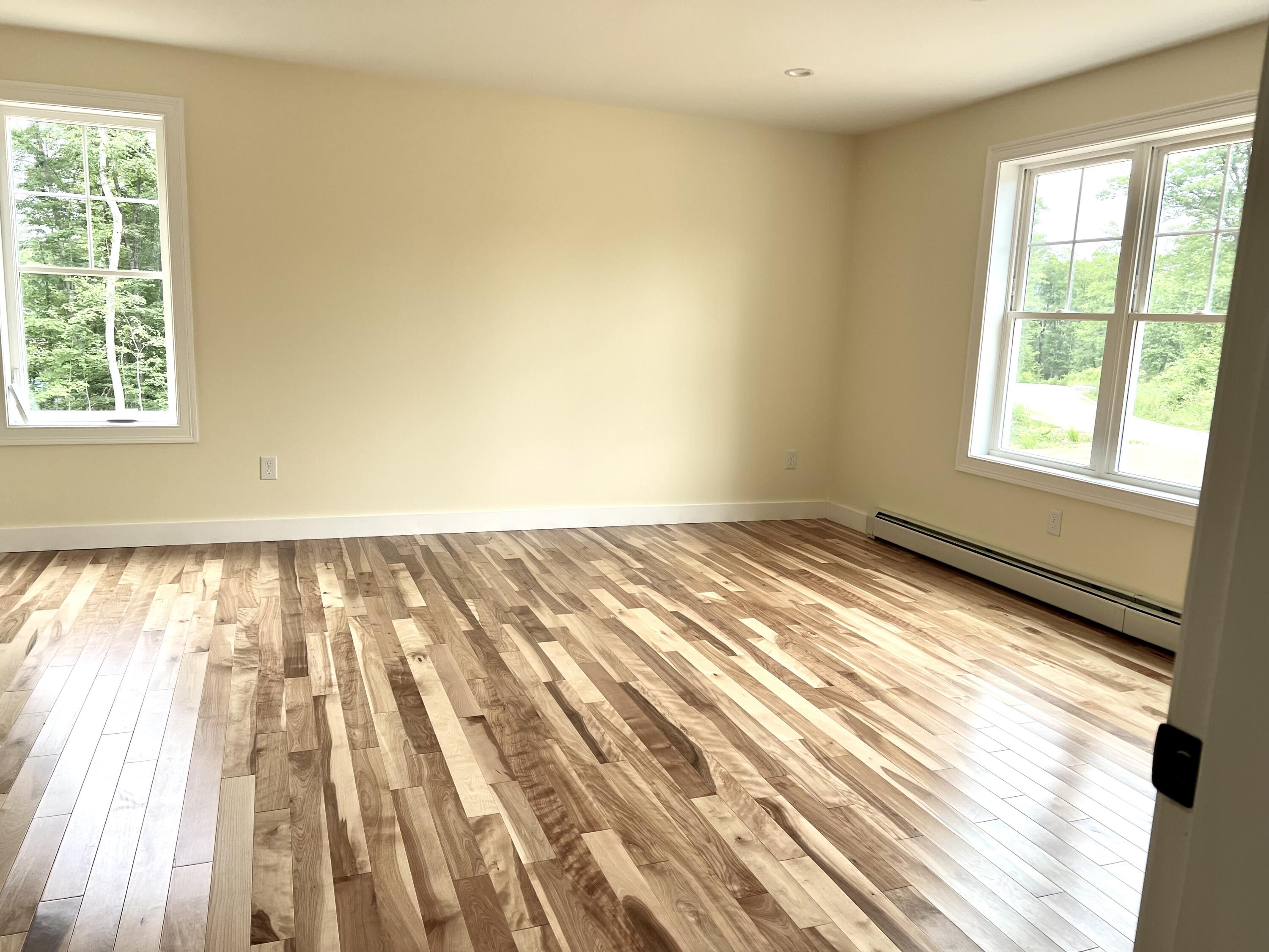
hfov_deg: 67.3
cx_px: 634
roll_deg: -1.4
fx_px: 953
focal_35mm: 26
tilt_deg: -8.7
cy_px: 476
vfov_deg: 53.1
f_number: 1.5
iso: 40
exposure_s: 1/134
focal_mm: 5.7
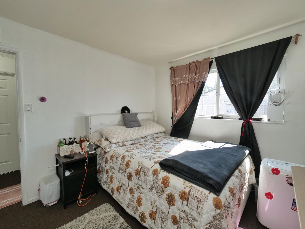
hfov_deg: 102.1
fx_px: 123
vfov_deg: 85.7
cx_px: 152
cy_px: 114
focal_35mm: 14
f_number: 7.1
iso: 800
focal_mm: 7
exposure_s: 1/160
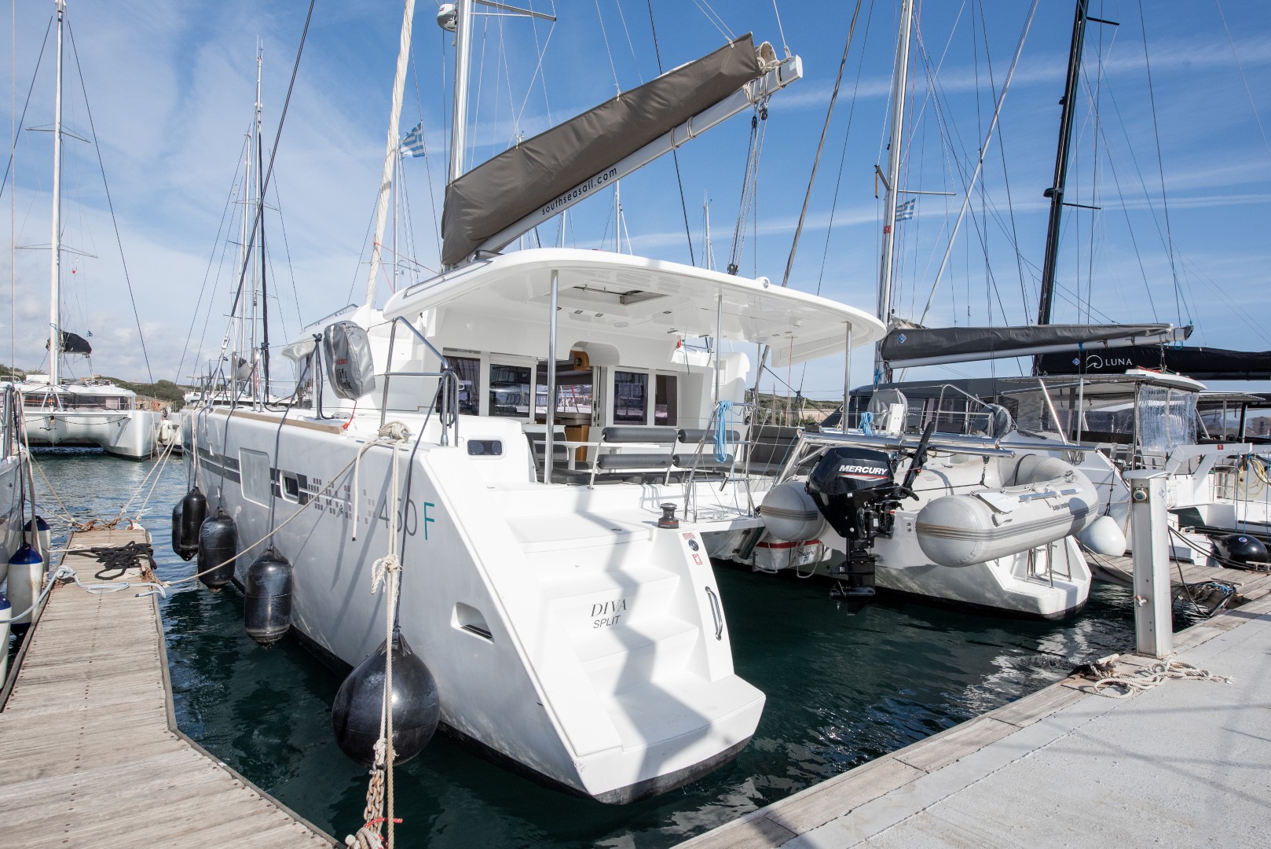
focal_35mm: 20
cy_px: 424
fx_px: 706
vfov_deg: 62.0
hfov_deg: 84.0
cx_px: 636
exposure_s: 1/2000
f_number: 10
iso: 800
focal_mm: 20
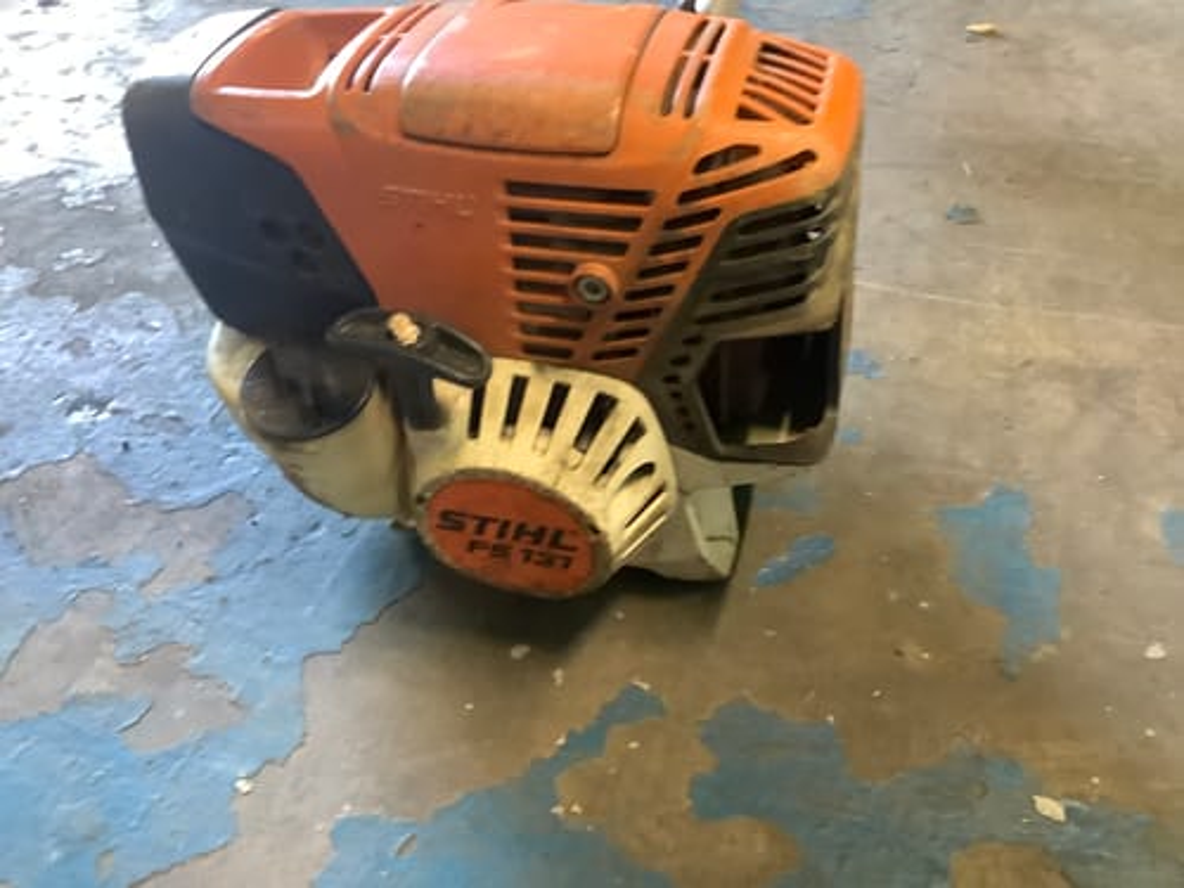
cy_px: 444
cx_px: 592
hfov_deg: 58.4
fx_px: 1060
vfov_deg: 45.4
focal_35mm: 31
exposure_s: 1/33
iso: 320
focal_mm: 3.3
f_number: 2.4
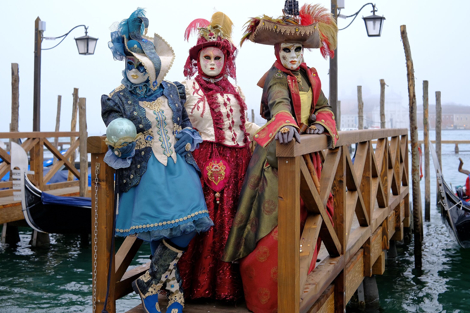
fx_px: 587
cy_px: 144
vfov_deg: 29.9
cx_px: 239
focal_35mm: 45
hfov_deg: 43.6
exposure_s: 1/250
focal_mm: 27
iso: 320
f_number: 2.8
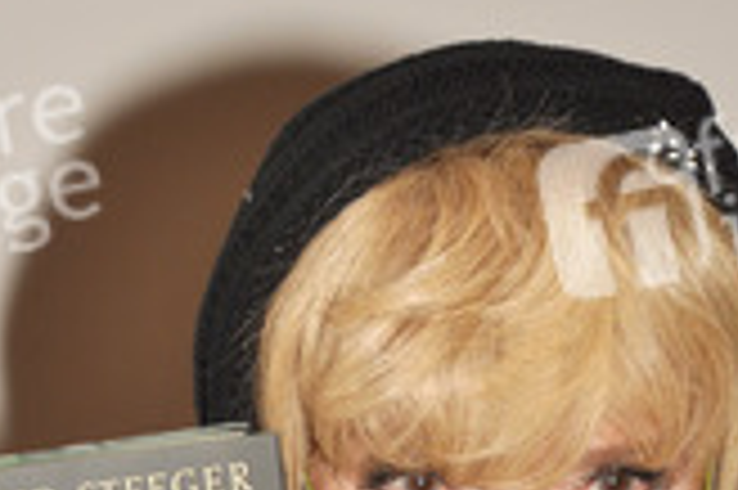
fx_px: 5636
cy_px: 868
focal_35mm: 275
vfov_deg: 4.9
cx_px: 362
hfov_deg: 7.5
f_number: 6.3
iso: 400
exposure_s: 1/200
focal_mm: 75
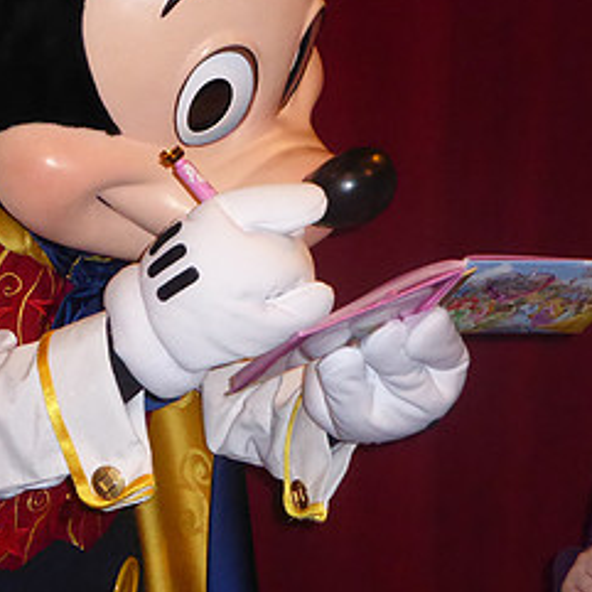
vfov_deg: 11.8
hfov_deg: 11.9
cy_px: 144
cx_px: 425
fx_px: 2844
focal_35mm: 147
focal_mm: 11.7
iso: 800
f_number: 4.9
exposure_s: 1/125
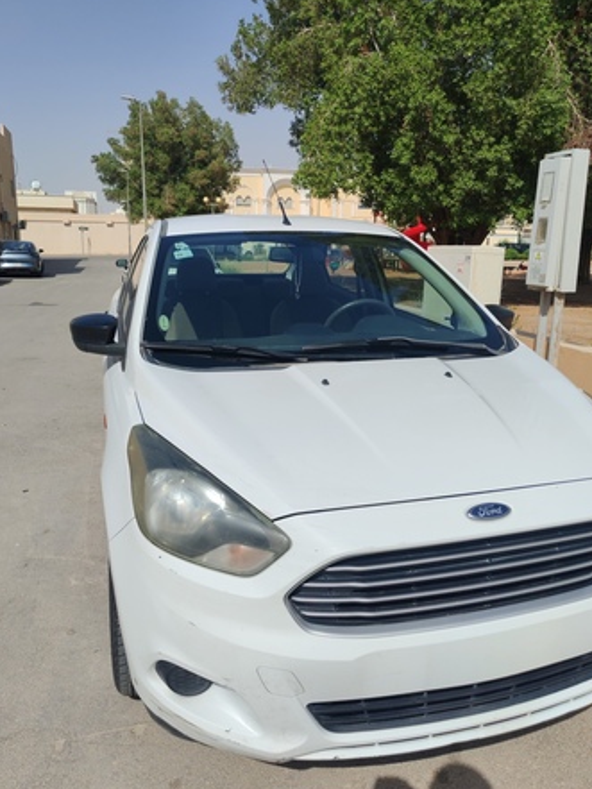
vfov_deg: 63.4
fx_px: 638
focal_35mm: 28
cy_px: 396
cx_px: 292
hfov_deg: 49.8
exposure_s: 1/3700
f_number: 1.95
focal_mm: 5.52
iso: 50
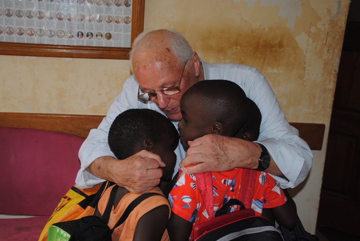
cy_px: 120
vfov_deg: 25.8
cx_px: 180
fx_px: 526
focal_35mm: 52
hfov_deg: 37.8
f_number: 4.2
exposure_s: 1/60
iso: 200
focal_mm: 35
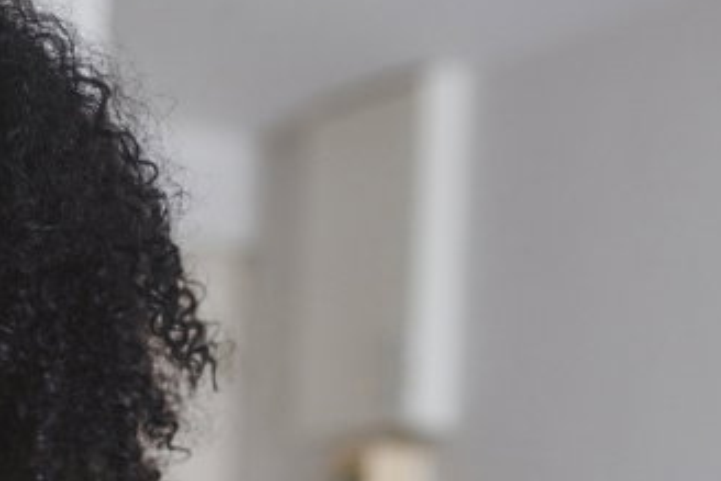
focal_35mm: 128
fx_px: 2565
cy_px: 660
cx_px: -22
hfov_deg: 15.7
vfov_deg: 10.4
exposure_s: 1/250
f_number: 2
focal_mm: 35
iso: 125
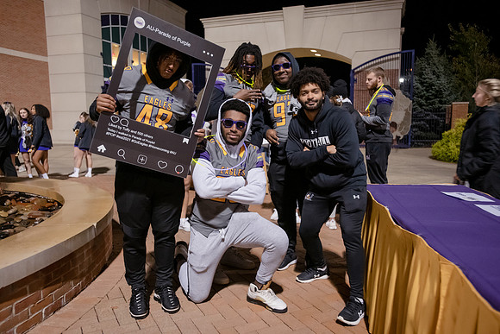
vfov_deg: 46.4
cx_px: 250
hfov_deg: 65.5
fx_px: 389
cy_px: 167
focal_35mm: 28
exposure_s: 1/80
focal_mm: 28
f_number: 3.5
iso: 4000
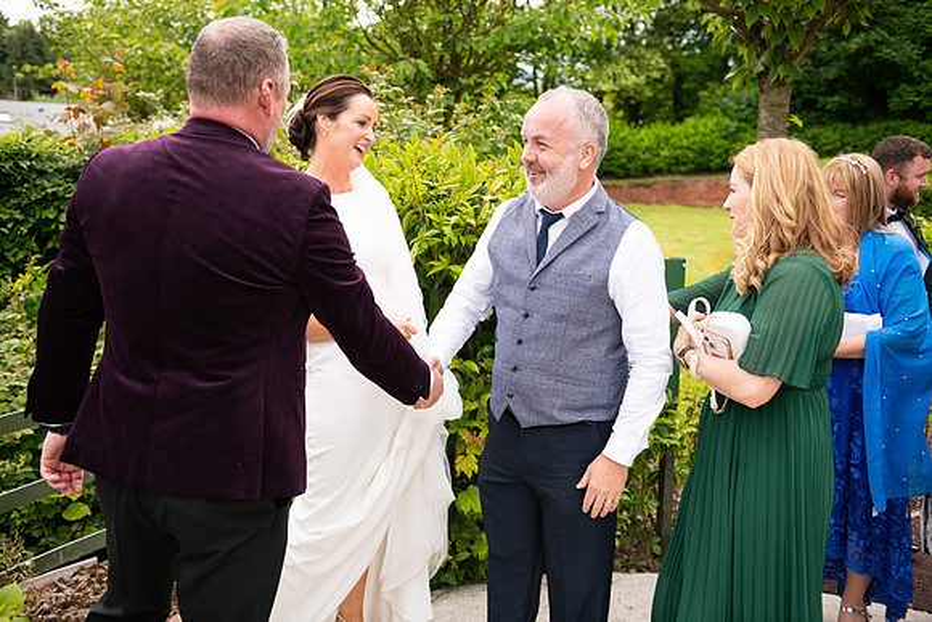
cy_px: 311
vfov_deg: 37.9
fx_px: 906
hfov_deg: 54.4
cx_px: 466
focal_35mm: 35
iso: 250
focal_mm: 35
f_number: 3.5
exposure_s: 1/1600
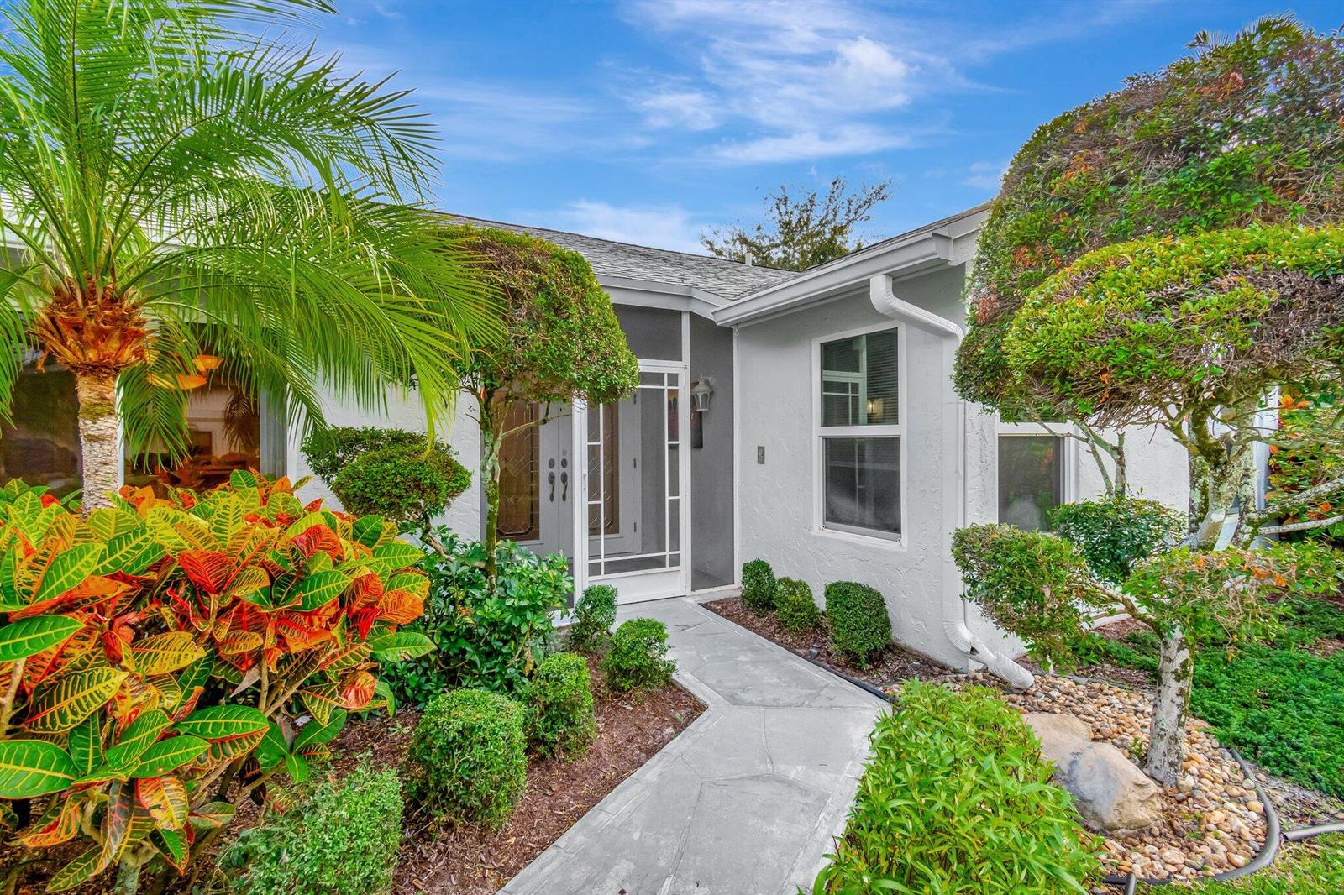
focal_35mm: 15
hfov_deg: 100.4
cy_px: 448
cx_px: 672
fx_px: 560
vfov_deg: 77.3
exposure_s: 1/160
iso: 1000
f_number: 8
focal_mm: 10
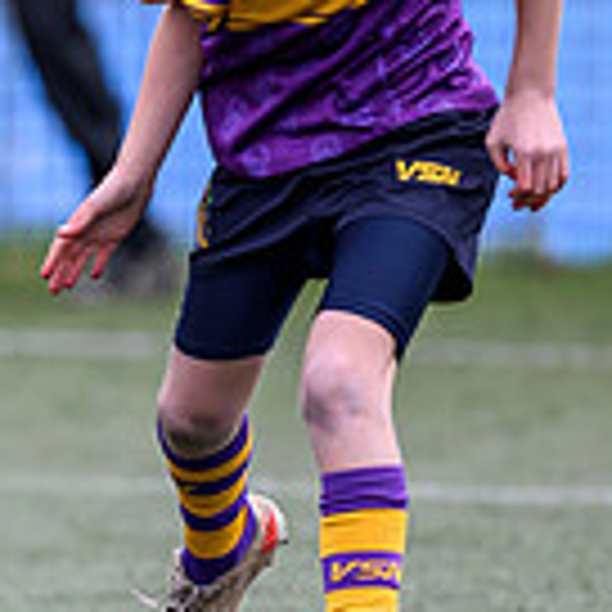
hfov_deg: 1.1
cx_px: -715
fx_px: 32664
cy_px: 247
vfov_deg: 1.1
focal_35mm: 1633
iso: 500
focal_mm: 400
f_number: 3.5
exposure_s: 1/1600
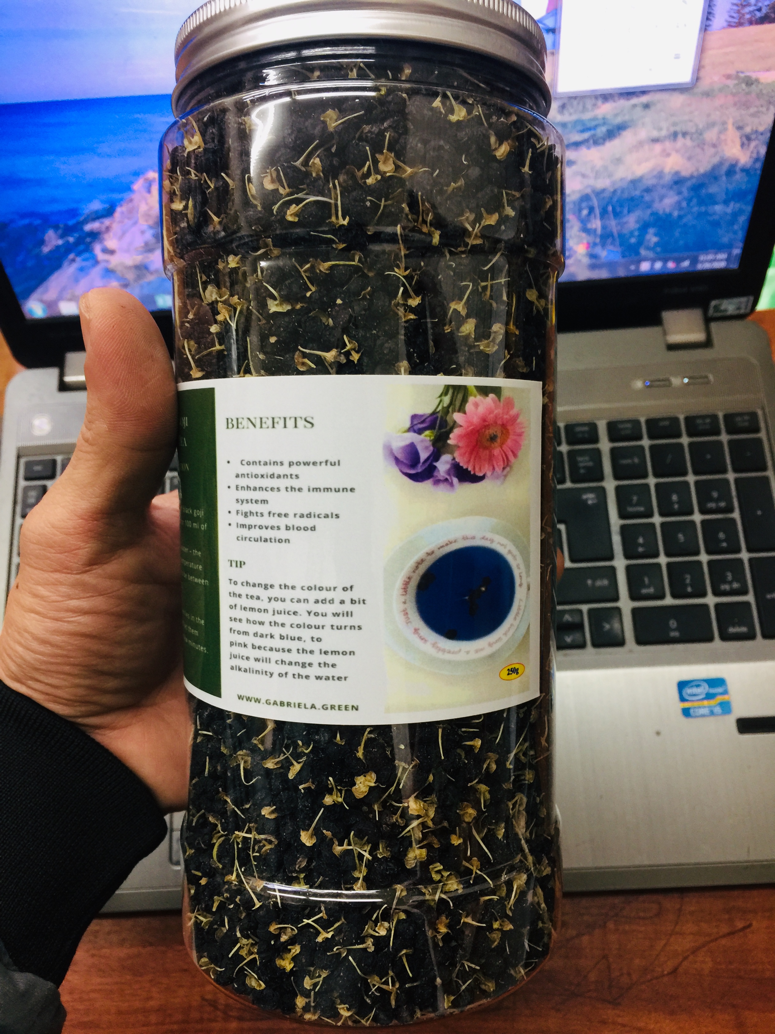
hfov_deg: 48.2
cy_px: 517
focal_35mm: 29
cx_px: 388
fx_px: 866
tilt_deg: -66.5
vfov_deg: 61.7
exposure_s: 1/17
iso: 64
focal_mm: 4.15
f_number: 2.2
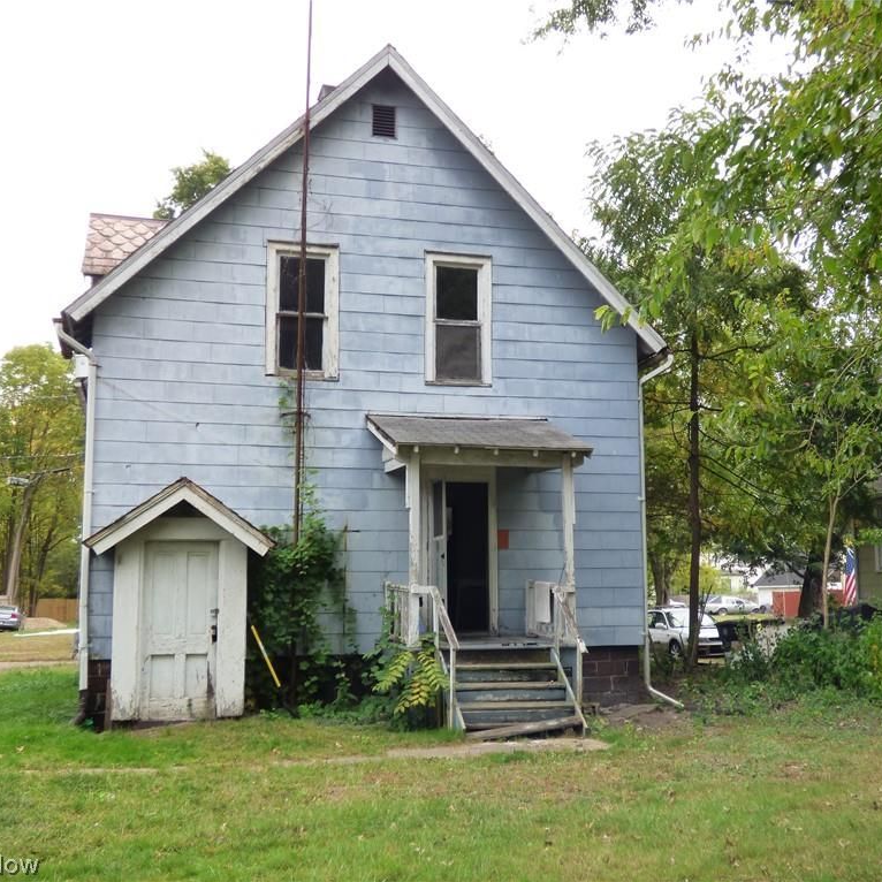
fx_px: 1124
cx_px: 509
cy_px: 441
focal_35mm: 39
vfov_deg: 42.8
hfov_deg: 42.7
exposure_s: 1/200
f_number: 3.4
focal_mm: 5.78
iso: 160
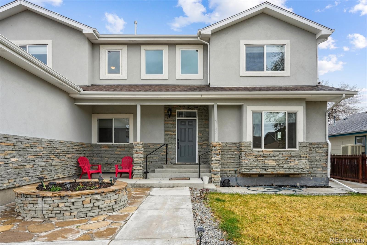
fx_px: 204
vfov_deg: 61.9
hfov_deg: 84.0
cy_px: 122
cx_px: 184
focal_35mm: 20
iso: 400
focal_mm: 20
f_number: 11
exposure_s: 1/200
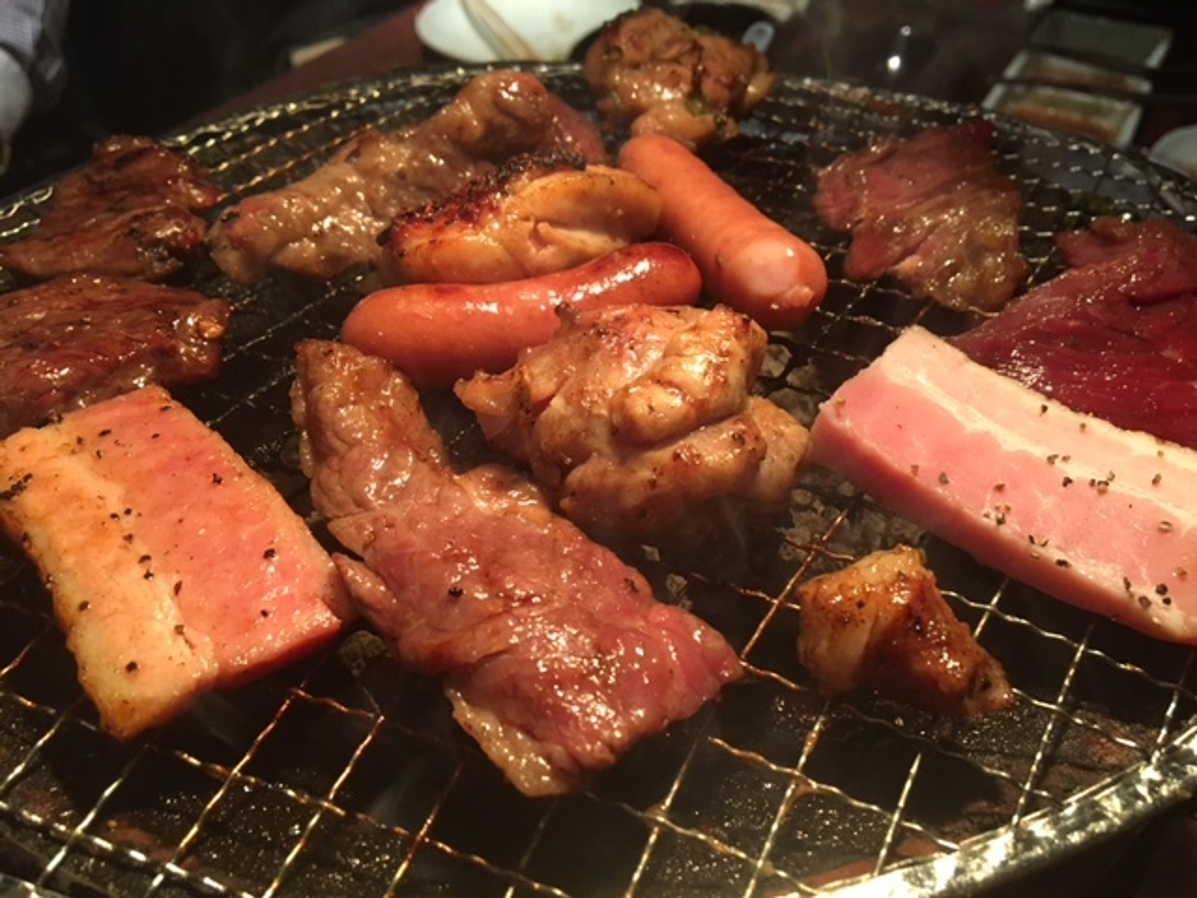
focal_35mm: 29
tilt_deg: -42.0
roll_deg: +0.5
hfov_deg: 61.7
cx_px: 598
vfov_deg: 48.2
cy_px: 449
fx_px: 1003
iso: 125
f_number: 2.2
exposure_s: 1/30
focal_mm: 4.15
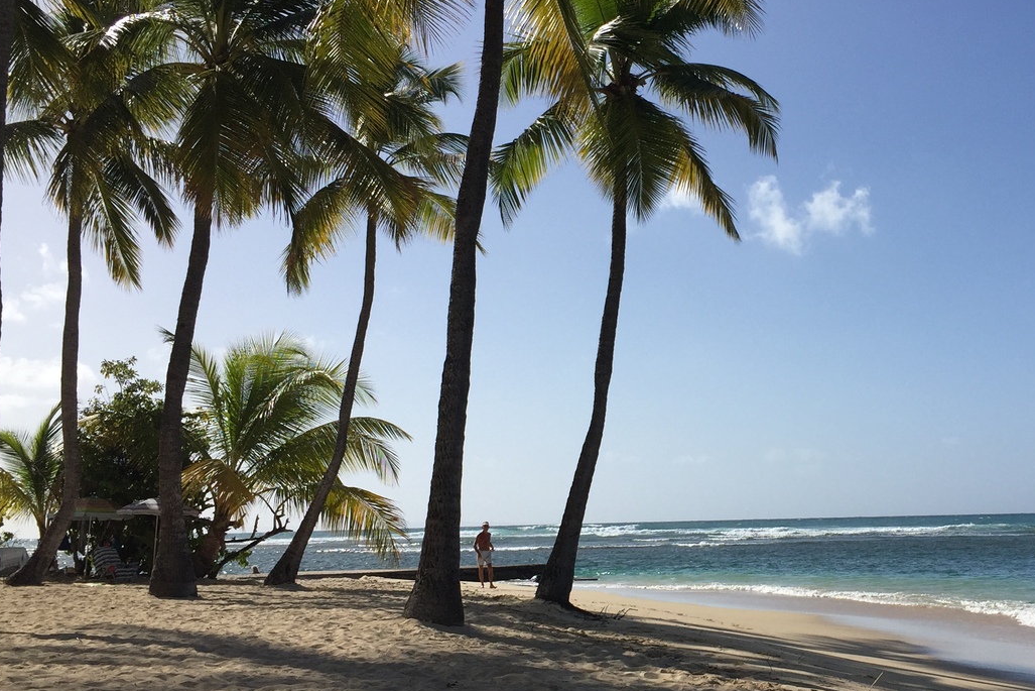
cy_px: 358
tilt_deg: +6.5
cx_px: 727
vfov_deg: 28.7
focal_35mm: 47
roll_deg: +0.7
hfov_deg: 41.1
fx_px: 1351
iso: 32
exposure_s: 1/4405
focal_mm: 4.15
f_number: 2.2
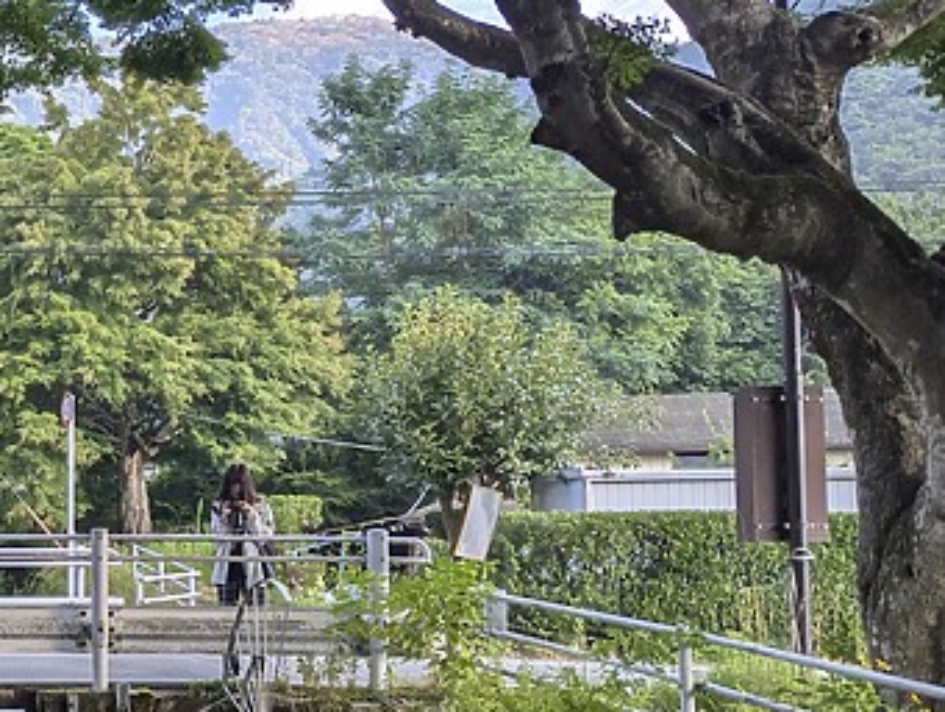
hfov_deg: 30.8
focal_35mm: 55
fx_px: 1504
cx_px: -117
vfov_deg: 26.3
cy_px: 521
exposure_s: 1/190
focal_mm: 6.81
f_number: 1.85
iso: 44
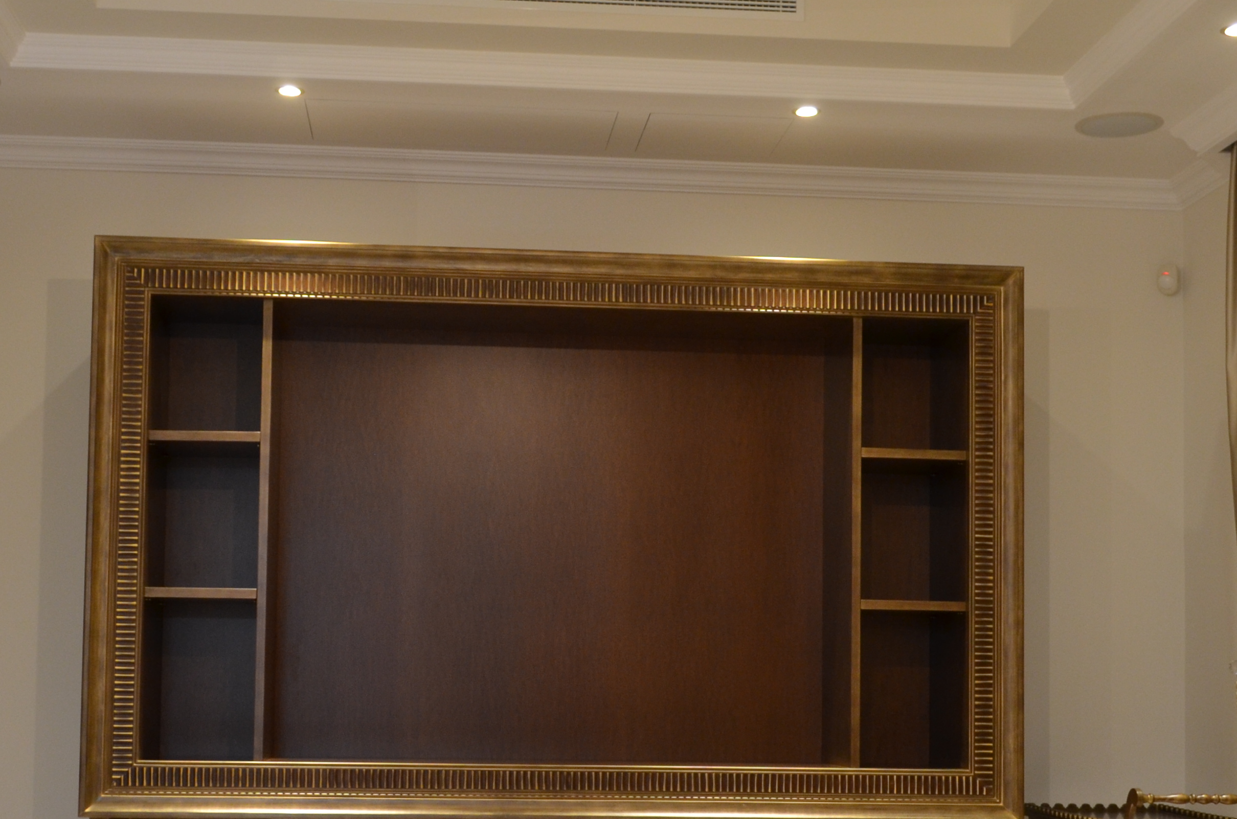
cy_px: 553
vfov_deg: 24.4
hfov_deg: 36.3
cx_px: 577
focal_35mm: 55
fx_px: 1886
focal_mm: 18
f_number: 4
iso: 500
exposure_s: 1/10
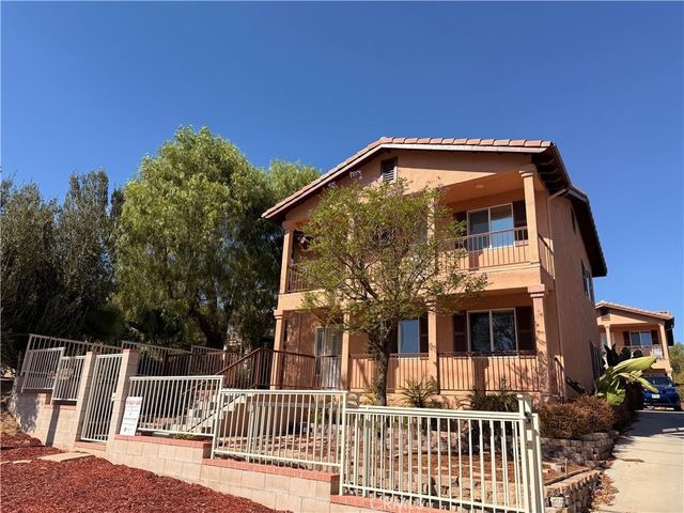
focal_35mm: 24
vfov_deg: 56.8
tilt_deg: +17.5
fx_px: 474
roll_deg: -2.3
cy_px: 256
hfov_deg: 71.6
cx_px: 342
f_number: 1.78
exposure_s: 1/4167
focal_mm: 6.76
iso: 80
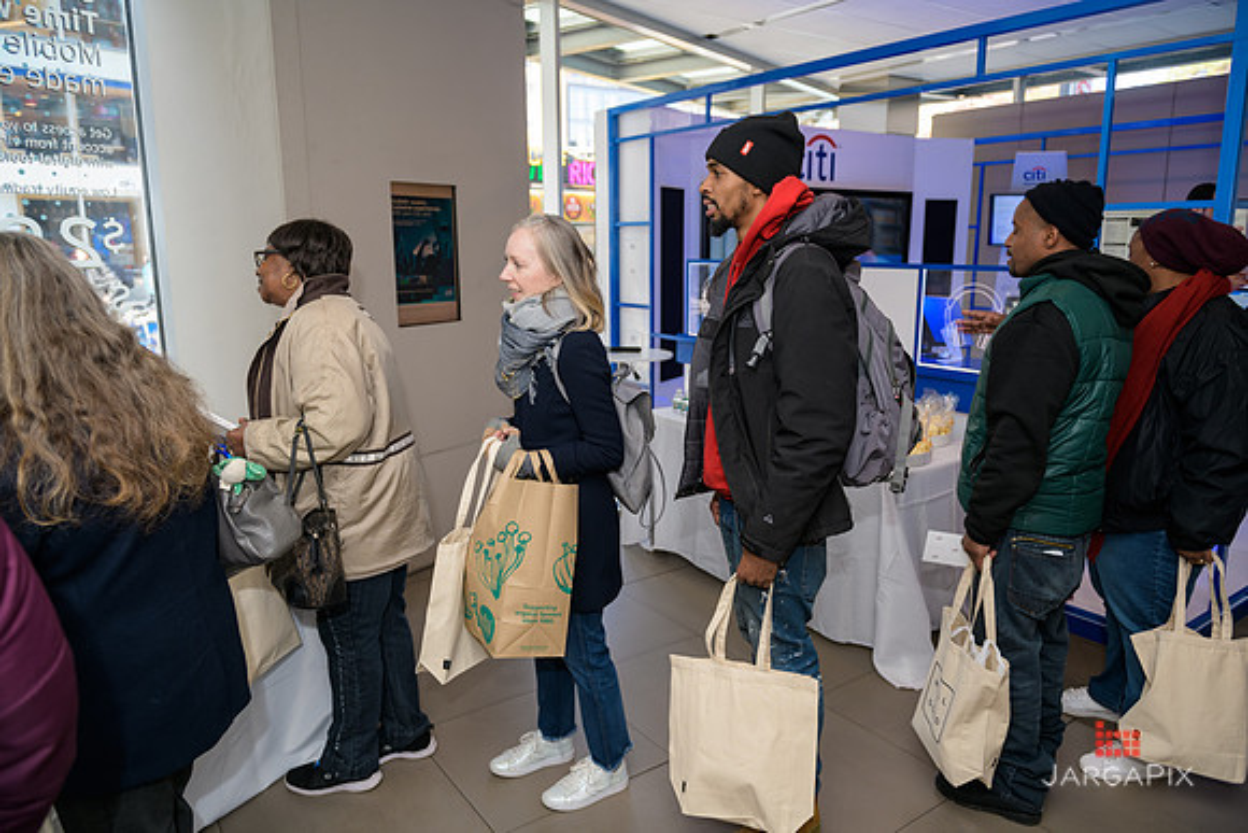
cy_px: 416
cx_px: 624
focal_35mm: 24
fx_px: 832
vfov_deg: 53.2
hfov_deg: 73.7
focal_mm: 24
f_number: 3.2
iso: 200
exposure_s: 1/125
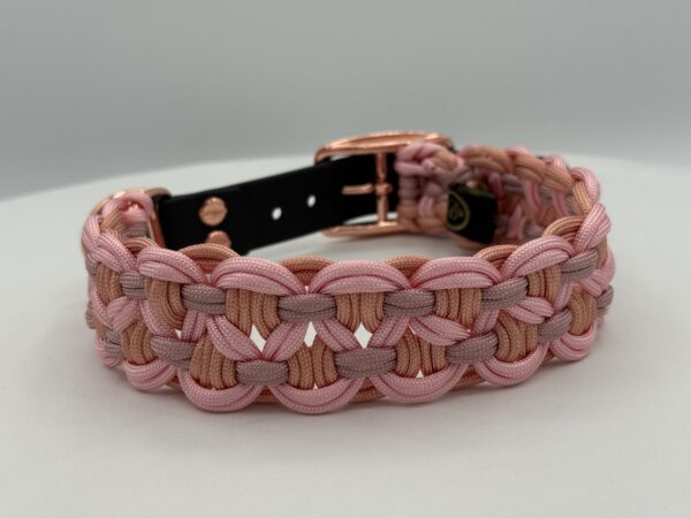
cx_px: 346
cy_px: 259
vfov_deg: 30.3
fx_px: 958
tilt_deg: -19.3
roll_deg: +4.3
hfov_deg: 39.7
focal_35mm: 48
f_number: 1.78
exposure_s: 1/2865
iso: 80
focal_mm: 6.76
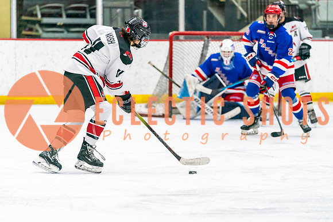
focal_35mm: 215
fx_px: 1992
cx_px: 167
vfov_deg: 6.4
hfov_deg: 9.6
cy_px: 120
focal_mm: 186
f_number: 2.8
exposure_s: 1/1250
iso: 3200
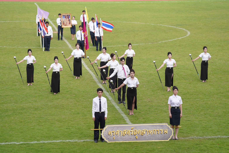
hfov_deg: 16.3
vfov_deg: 10.9
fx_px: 801
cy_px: 76
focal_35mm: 126
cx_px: 114
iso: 500
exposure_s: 1/4000
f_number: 2.8
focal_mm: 126
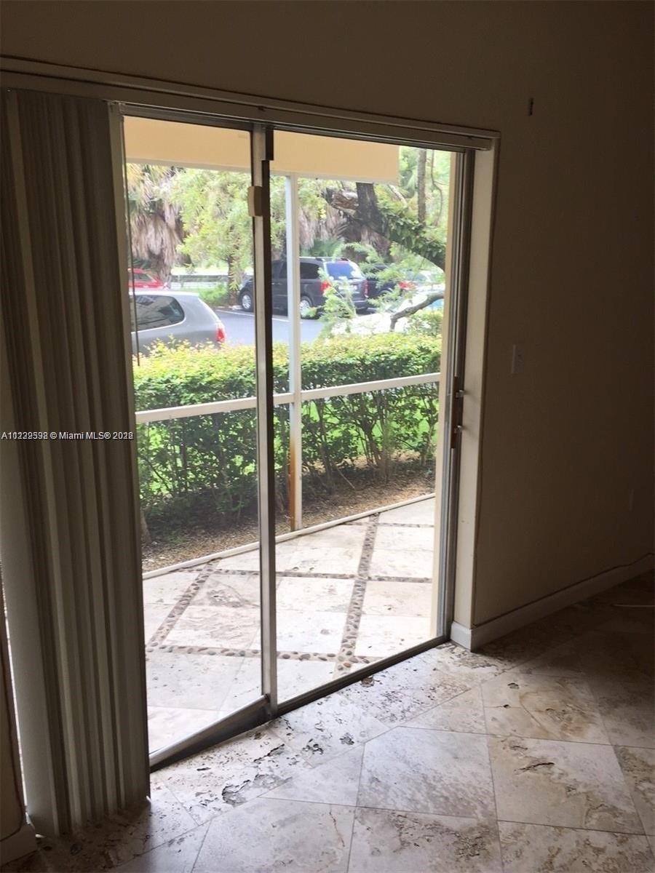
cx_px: 328
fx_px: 732
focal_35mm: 29
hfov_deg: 48.2
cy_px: 436
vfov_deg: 61.7
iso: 32
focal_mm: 4.15
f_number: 2.2
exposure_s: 1/60
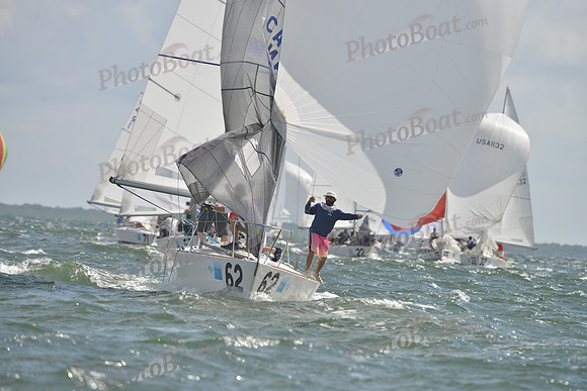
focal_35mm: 400
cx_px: 294
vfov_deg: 3.4
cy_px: 196
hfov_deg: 5.2
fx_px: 6523
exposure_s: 1/1000
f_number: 7.1
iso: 200
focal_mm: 400
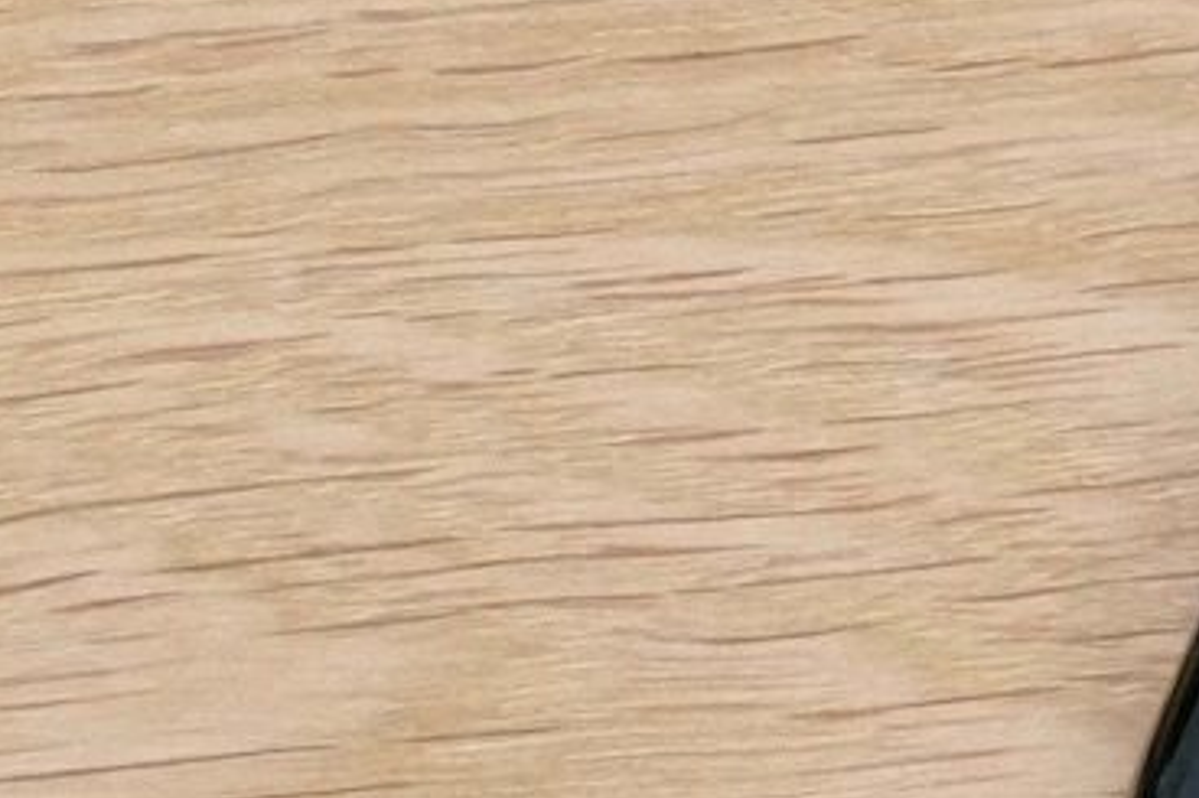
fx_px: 19374
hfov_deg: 3.5
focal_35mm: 582
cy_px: -510
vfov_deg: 2.4
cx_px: 2437
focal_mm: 39.2
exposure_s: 1/50
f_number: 4.5
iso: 1600
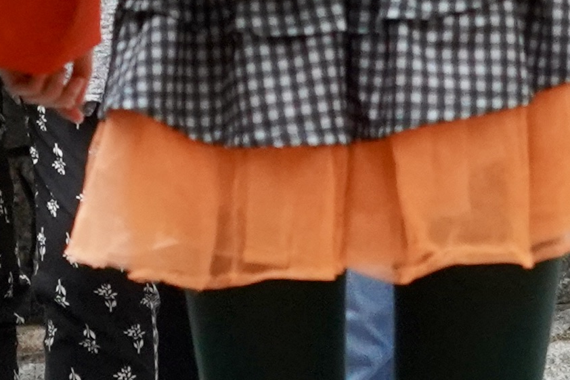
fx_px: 7899
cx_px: -55
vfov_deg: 2.7
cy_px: -411
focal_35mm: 499
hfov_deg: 4.1
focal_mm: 70
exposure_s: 1/160
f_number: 5.6
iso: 4000
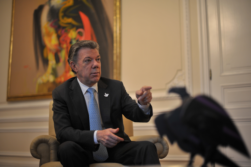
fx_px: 348
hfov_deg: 39.6
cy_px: 84
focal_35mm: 50
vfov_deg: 27.0
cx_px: 126
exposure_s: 1/200
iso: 500
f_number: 1.4
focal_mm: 50
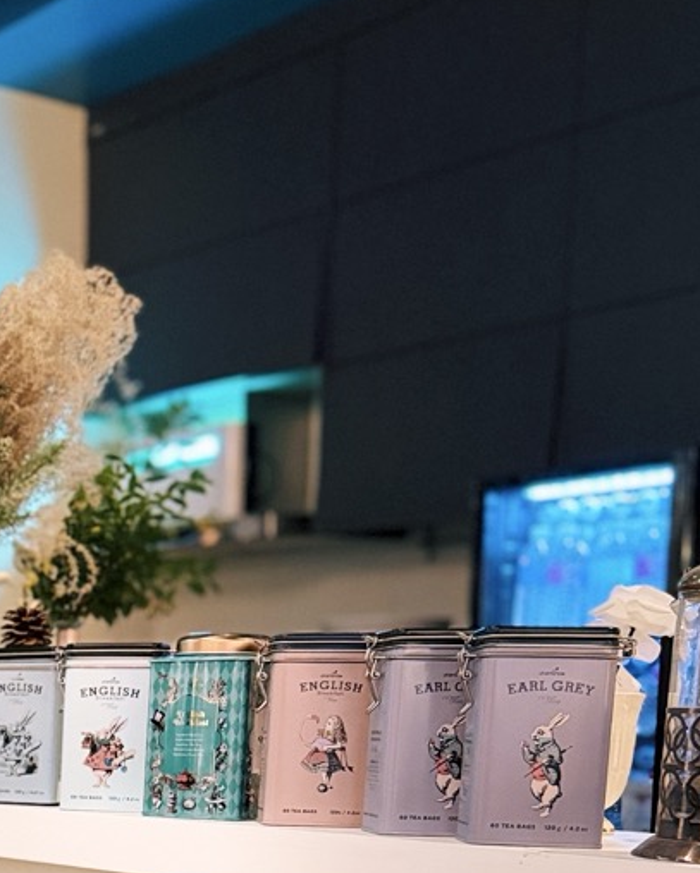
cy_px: 950
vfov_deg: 29.0
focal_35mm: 59
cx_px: -120
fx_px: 1527
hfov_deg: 23.7
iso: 800
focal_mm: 6.76
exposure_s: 1/60
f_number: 1.78
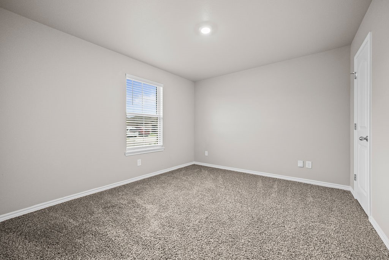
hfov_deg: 108.3
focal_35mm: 13
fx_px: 140
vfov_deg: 85.4
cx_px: 194
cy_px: 130
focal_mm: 9
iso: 4000
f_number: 3.5
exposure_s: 1/30
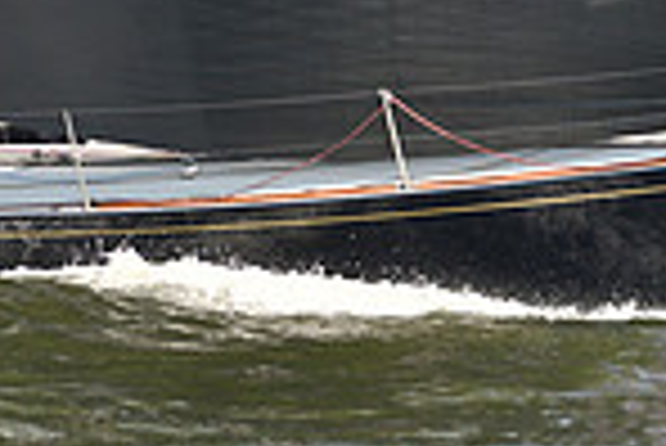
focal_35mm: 274
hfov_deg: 7.5
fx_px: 5074
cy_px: 187
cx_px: 351
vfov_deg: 5.0
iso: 250
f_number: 2.8
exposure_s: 1/1000
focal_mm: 70
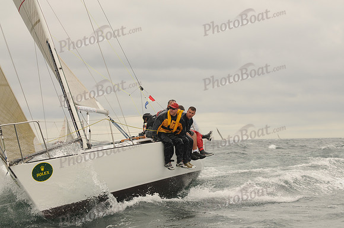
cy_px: 114
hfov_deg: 17.1
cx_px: 172
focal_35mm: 120
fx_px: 1145
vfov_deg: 11.4
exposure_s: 1/1000
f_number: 4.5
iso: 200
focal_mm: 80
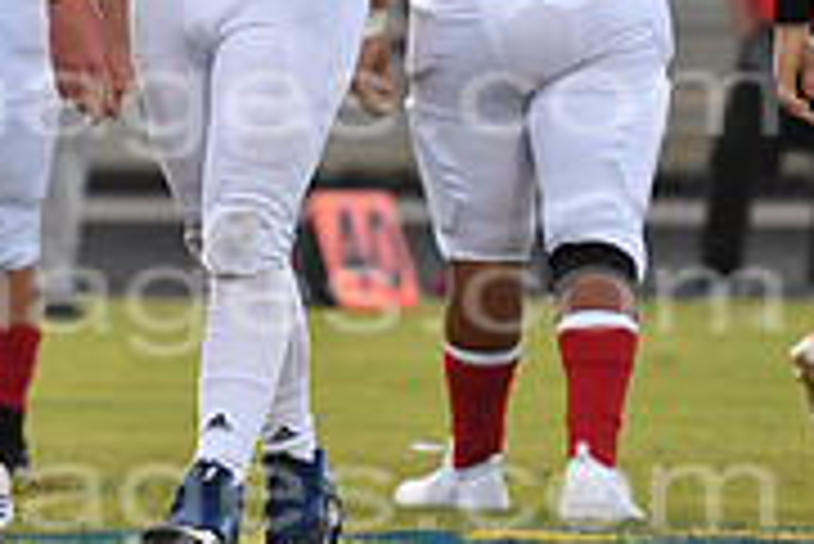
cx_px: -238
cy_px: -191
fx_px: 20153
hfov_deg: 2.3
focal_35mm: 891
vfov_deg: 1.5
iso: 1600
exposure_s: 1/1000
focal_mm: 185
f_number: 3.2
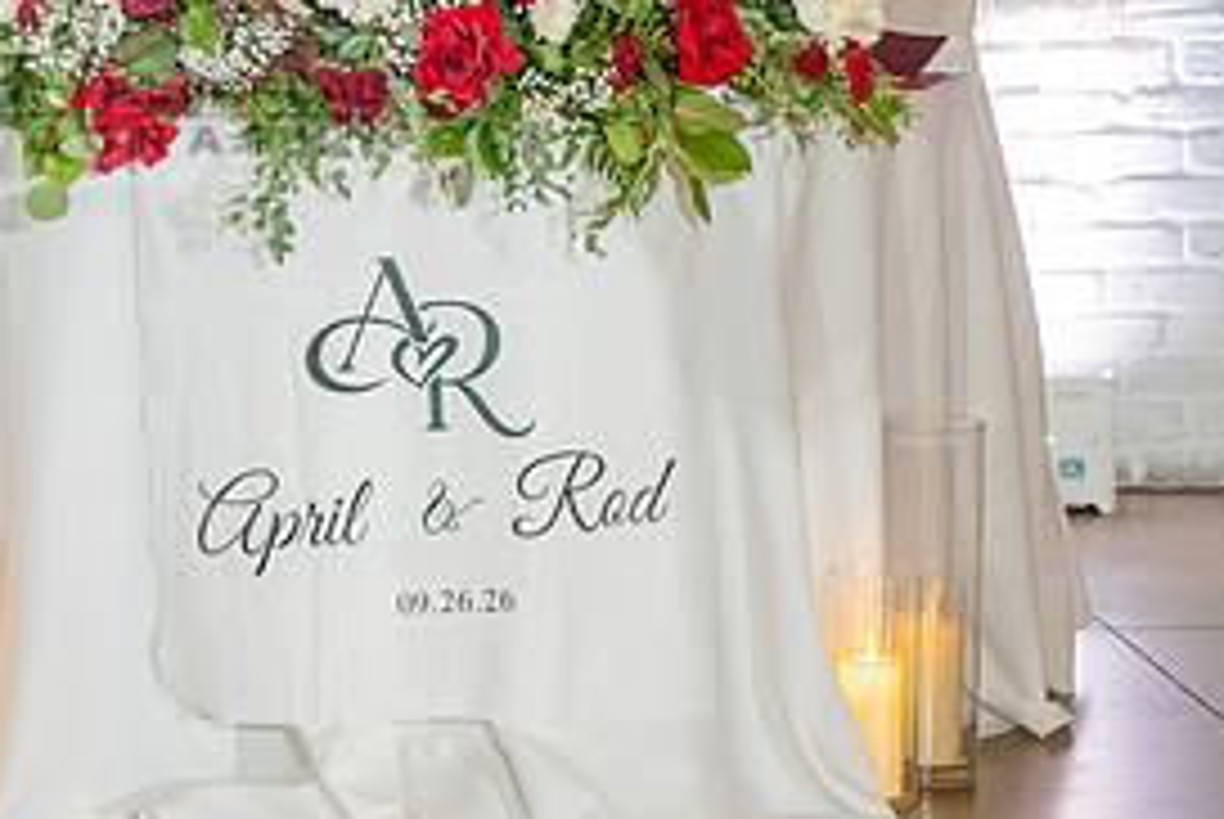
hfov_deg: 13.6
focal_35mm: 149
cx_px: 40
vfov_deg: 9.2
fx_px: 5071
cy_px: 79
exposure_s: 1/320
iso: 1600
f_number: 2.8
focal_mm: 70
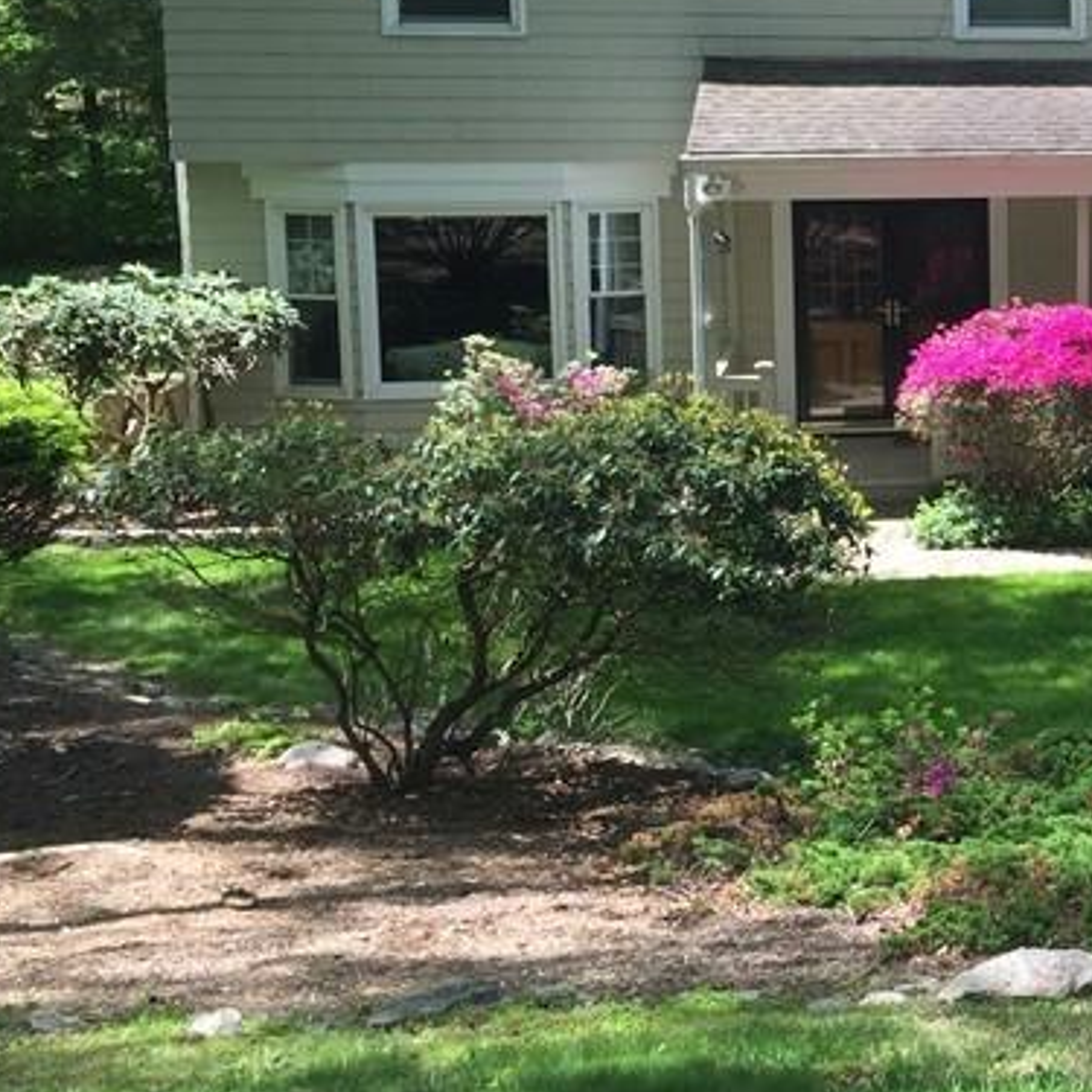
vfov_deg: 24.5
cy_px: 329
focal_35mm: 70
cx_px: 1453
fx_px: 2498
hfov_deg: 22.0
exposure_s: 1/391
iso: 32
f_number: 2.2
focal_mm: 4.15
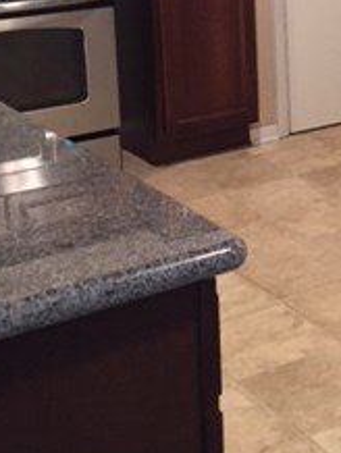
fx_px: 1114
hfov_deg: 16.5
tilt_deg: -9.4
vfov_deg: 22.2
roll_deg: +0.6
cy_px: 10
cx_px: 441
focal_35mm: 85
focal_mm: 4.15
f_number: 2.2
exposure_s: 1/24
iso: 250
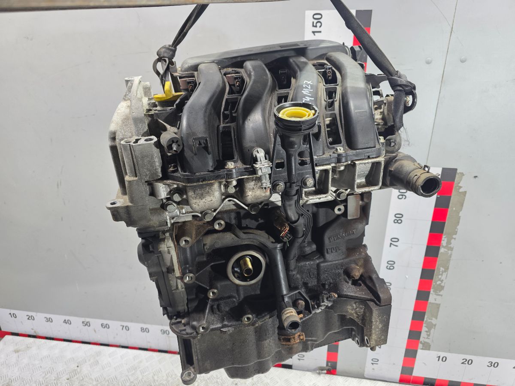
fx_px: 342
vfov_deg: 58.9
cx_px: 258
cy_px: 193
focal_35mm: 23
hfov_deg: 73.9
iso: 200
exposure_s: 1/100
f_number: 1.7
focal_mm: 6.3
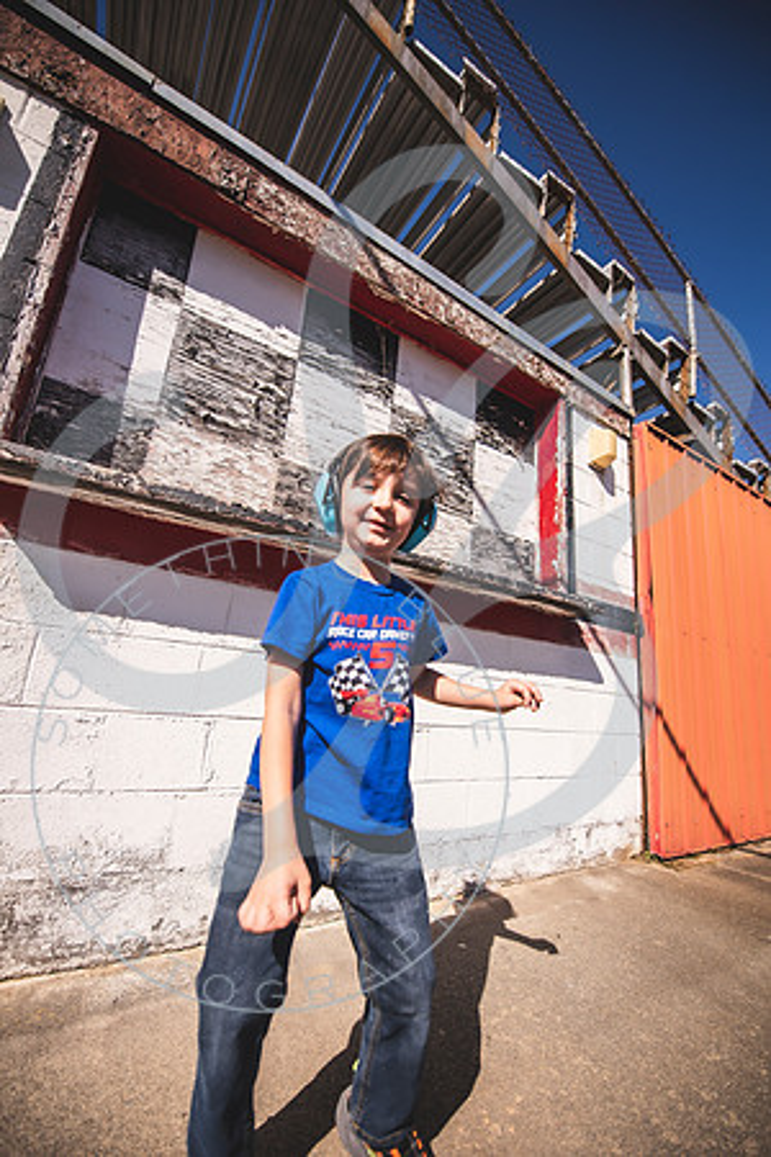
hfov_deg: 81.2
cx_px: 386
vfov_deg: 104.3
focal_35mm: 14
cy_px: 578
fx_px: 450
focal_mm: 14
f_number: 2.8
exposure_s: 1/2500
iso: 100
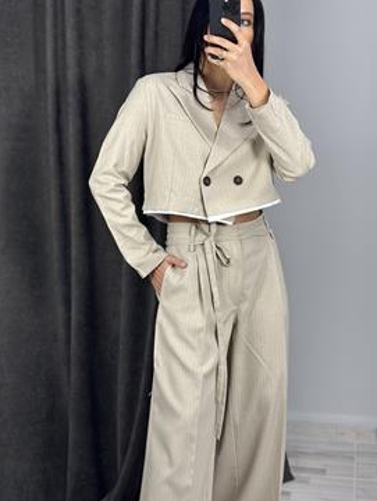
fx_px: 797
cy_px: 264
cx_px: 202
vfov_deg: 34.9
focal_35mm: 55
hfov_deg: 26.6
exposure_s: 1/100
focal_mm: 6.86
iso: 100
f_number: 1.78
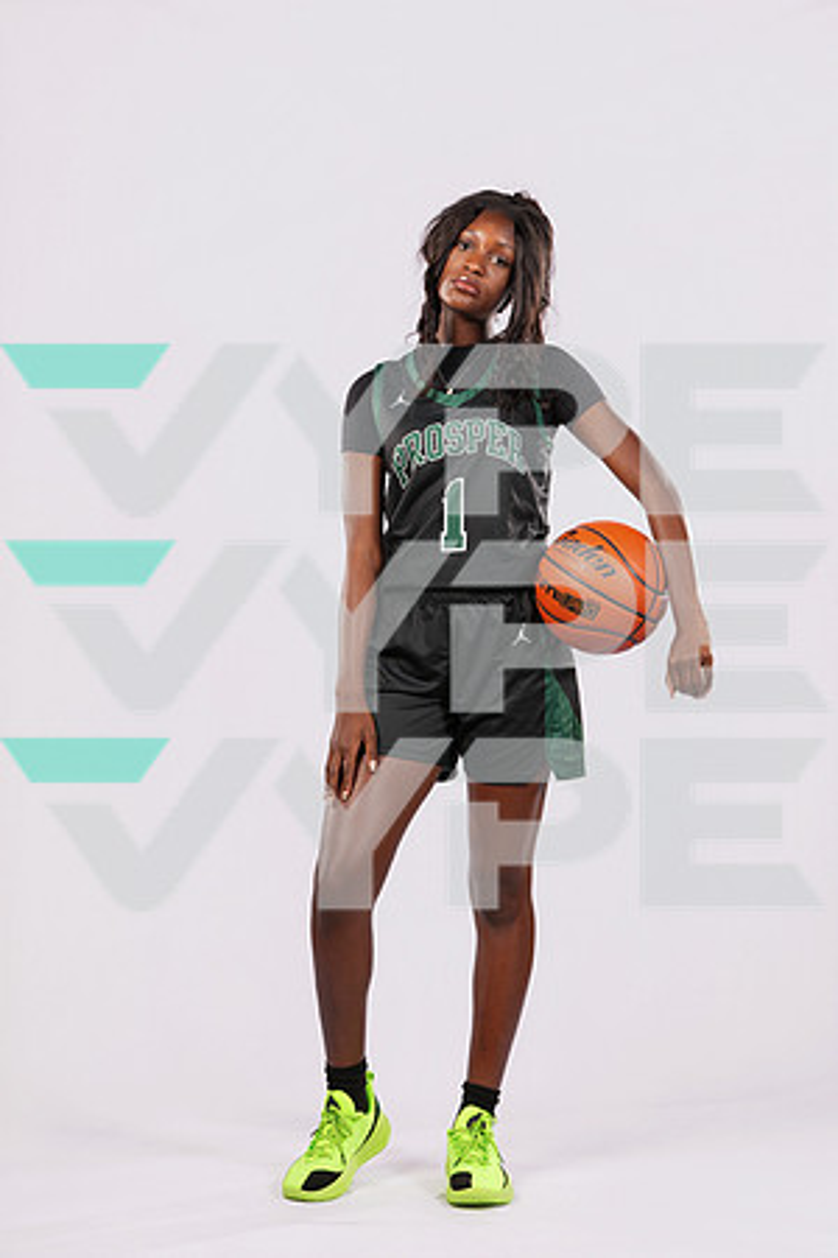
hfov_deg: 19.5
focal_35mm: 70
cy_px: 629
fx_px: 2444
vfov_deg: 28.8
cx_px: 419
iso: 125
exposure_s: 1/200
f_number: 8
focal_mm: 70
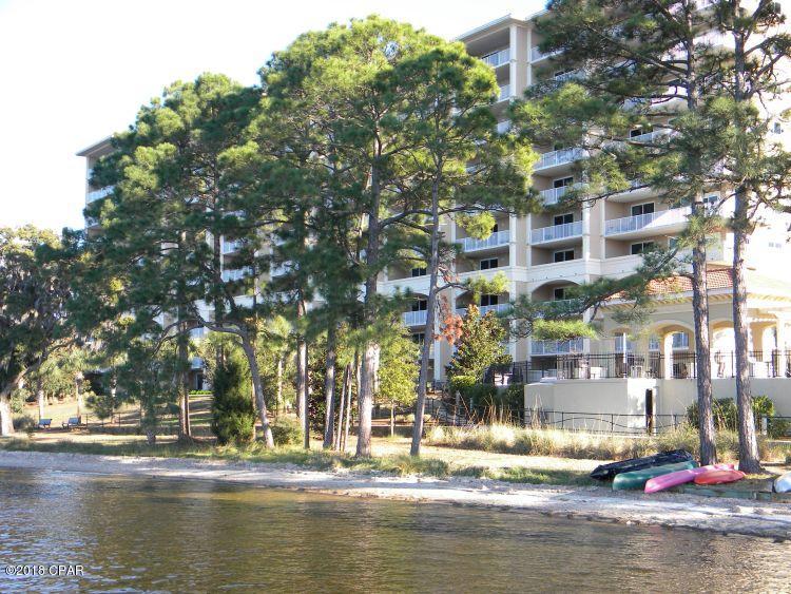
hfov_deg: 40.4
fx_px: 1074
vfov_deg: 30.9
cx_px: 396
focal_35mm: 47
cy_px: 297
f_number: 3.9
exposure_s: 1/140
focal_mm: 8.6
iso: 80
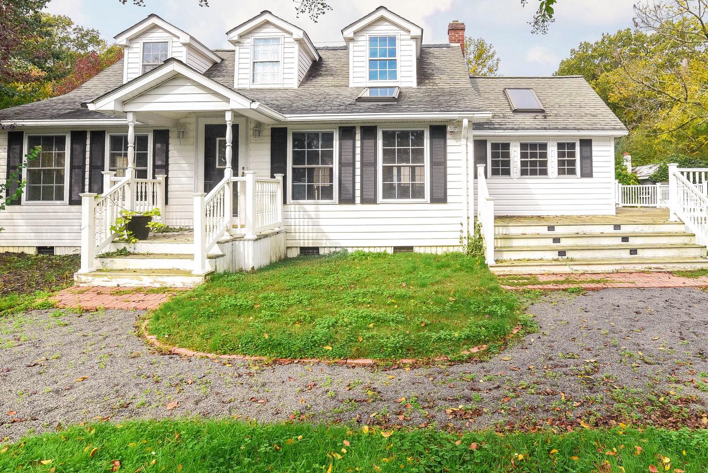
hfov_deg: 77.9
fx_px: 433
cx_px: 416
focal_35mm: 22
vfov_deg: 56.3
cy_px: 165
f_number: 5
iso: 1250
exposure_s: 1/3200
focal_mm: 14
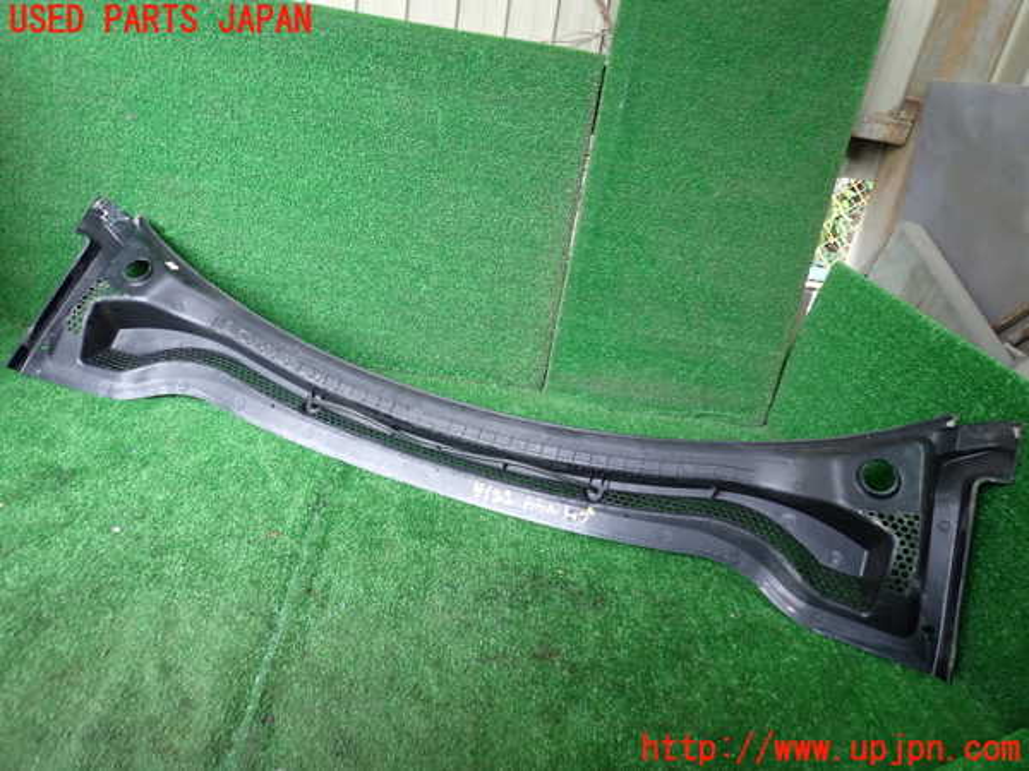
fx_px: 743
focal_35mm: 25
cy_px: 386
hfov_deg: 69.4
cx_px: 514
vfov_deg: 54.9
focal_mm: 4.5
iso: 200
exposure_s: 1/30
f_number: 2
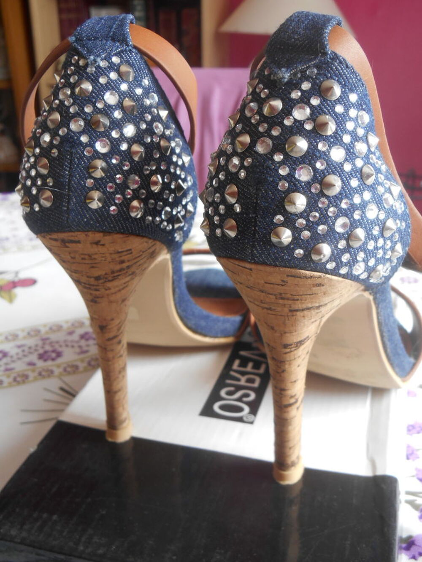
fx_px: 666
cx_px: 211
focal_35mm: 41
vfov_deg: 45.8
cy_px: 281
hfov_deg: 35.1
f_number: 3.9
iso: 80
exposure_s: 1/30
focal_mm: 7.2
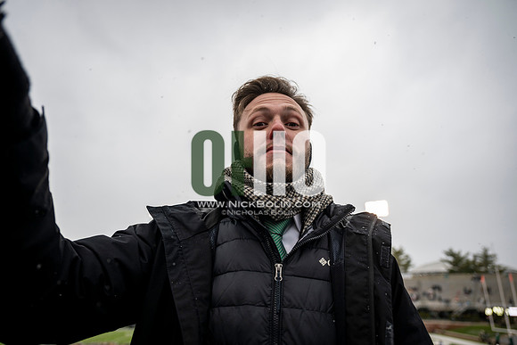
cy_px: 172
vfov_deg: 53.2
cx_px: 258
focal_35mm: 24
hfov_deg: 73.7
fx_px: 345
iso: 160
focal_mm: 24
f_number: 2.8
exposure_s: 1/500
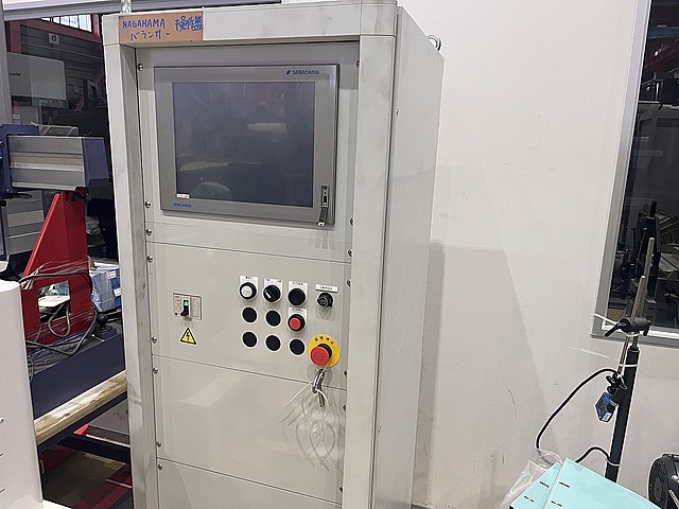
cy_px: 254
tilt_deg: -12.9
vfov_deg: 53.1
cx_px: 340
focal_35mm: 26
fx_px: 510
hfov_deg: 67.3
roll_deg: -1.9
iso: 125
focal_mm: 5.1
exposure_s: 1/62
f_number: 1.6
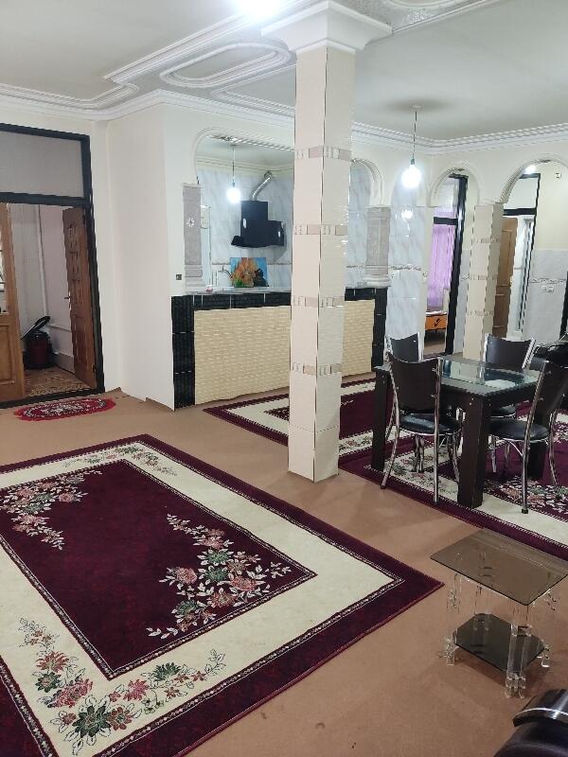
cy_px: 378
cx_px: 284
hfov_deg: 54.9
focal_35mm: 25
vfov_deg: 69.4
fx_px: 547
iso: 434
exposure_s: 1/50
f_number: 1.79
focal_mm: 4.71
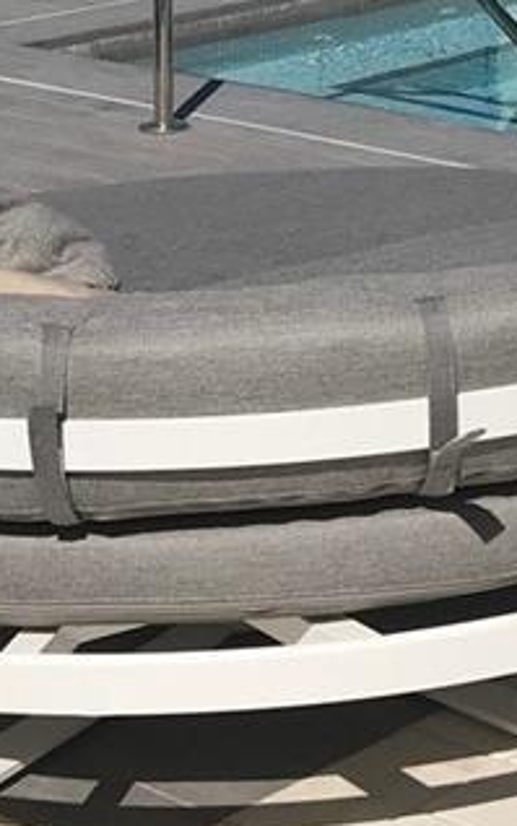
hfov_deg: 11.5
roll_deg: +0.9
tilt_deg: -4.2
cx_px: 577
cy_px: -208
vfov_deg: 17.6
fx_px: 2523
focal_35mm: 112
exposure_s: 1/8000
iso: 25
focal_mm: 3.99
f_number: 1.8
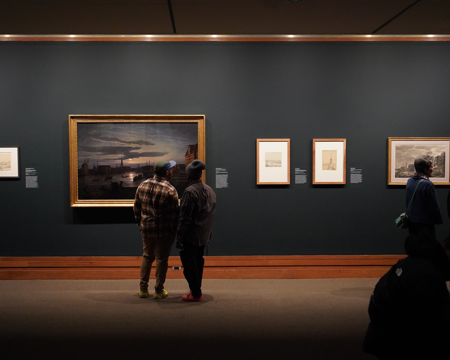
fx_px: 613
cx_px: 212
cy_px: 181
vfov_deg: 32.8
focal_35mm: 46
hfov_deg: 40.3
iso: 6400
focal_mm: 40
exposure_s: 1/100
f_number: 2.8
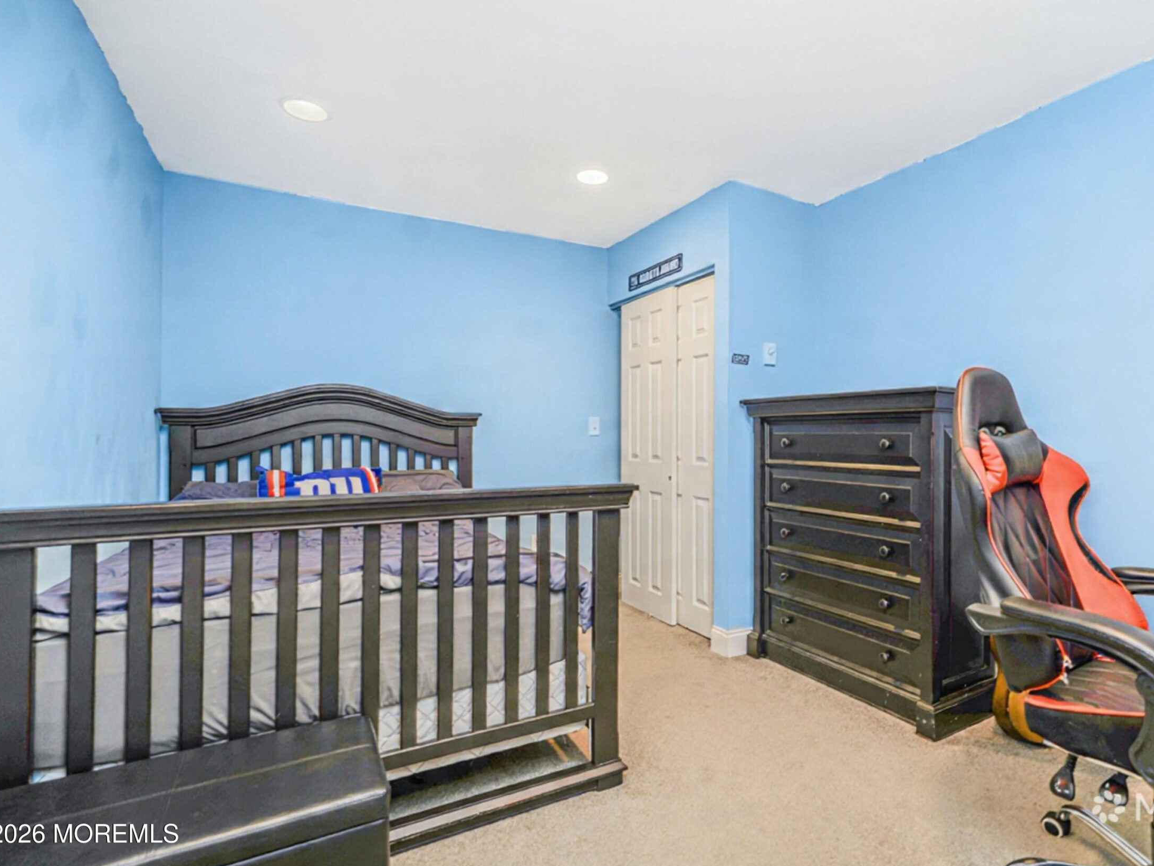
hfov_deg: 87.4
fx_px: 600
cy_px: 425
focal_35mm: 18
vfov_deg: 71.6
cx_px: 643
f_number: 4
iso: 64
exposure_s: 1/6
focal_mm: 16
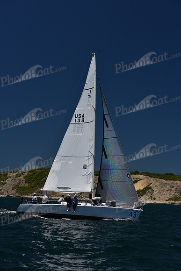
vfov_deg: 28.8
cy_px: 136
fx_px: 528
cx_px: 90
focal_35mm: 70
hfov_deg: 19.5
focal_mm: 70
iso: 250
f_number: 8
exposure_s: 1/800
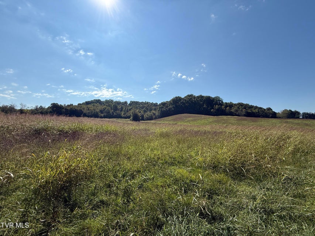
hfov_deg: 102.1
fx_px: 127
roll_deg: -0.4
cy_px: 118
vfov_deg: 85.7
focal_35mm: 14
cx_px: 158
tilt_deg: +3.2
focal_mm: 2.22
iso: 50
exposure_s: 1/3663
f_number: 2.2
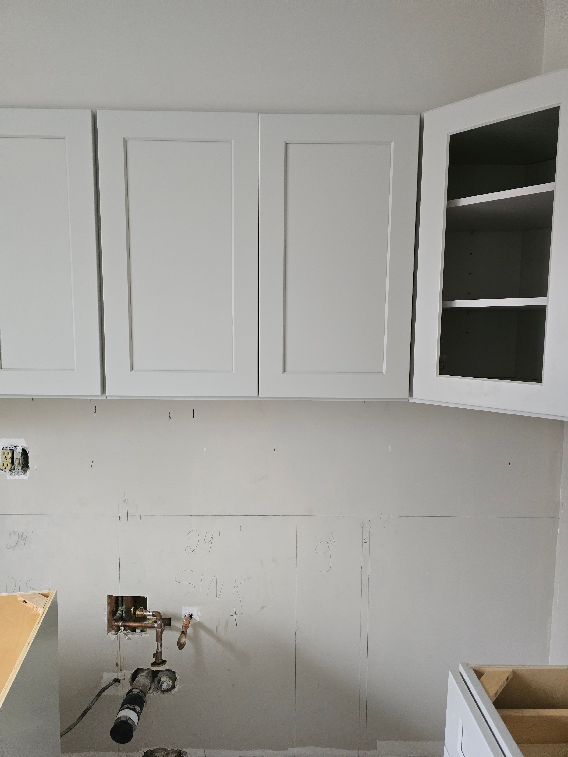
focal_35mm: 23
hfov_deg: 58.9
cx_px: 284
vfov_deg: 73.9
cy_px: 378
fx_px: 503
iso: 1000
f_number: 1.7
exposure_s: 1/120
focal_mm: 6.3
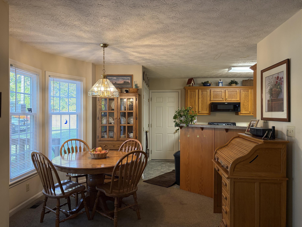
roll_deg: -0.1
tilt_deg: +0.8
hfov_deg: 67.3
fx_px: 227
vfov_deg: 53.1
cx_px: 151
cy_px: 114
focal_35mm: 26
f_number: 1.6
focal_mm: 5.96
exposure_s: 1/120
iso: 200
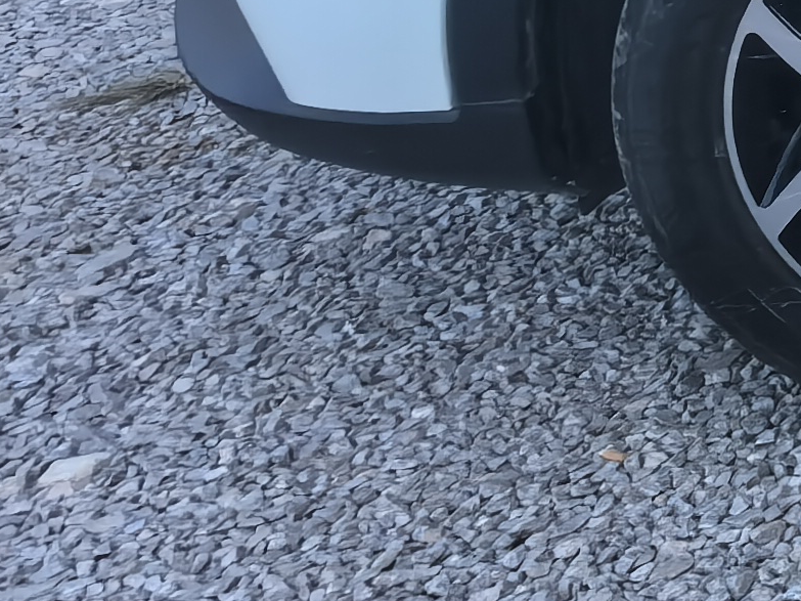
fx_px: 1573
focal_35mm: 68
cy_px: -417
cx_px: 2067
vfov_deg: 18.1
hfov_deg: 13.9
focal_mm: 1.95
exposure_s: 1/276
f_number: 2.2
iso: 50
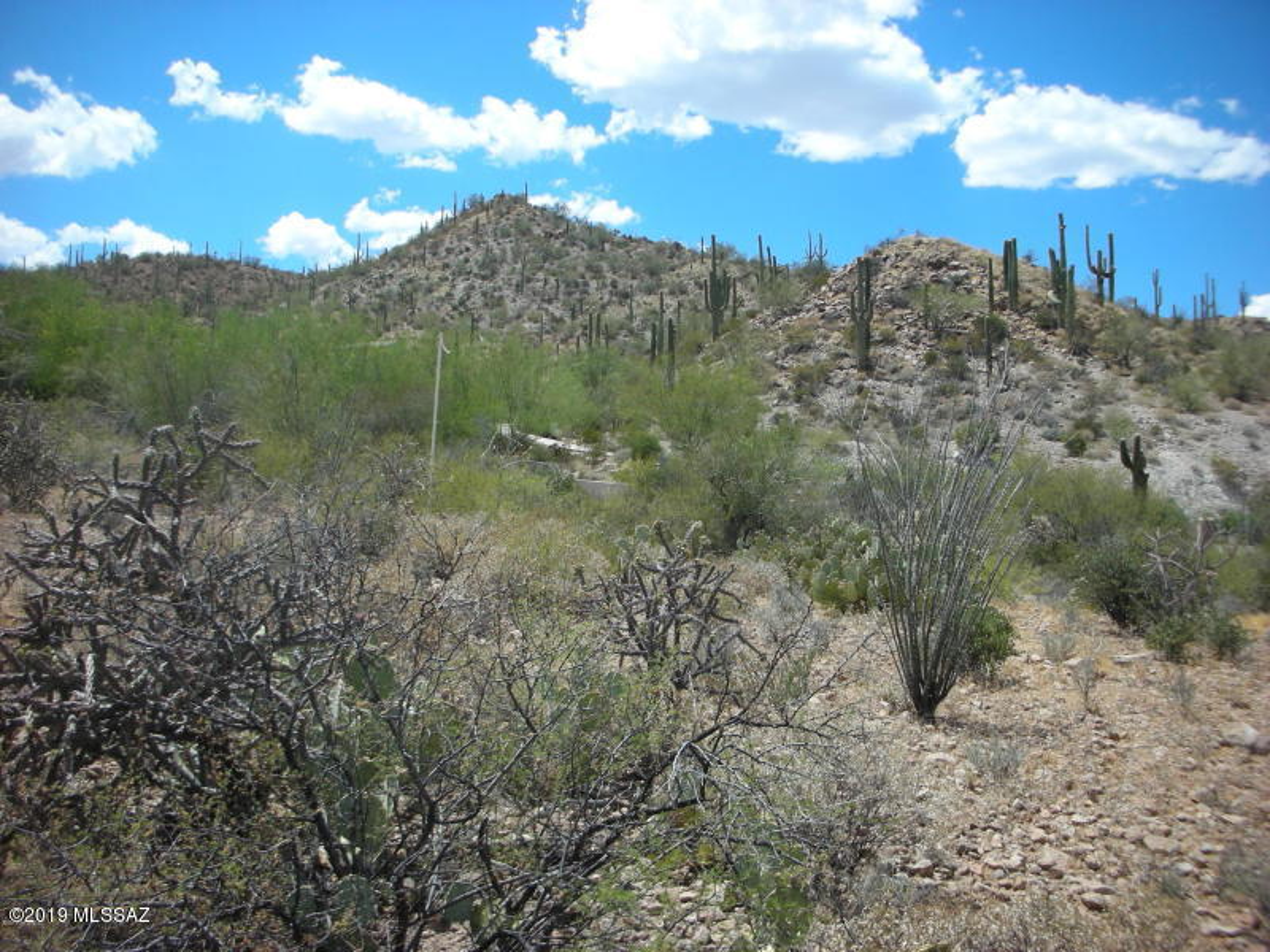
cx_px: 635
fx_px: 1284
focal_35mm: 35
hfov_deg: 52.6
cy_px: 476
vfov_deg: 40.7
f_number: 8.5
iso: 50
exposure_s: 1/94.5
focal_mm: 5.8
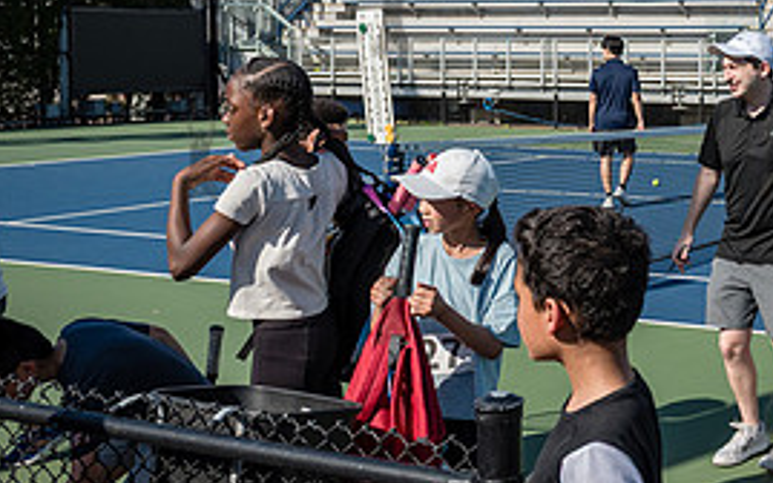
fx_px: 1264
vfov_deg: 21.4
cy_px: 103
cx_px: 873
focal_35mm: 60
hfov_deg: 30.1
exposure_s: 1/1250
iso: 200
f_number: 5
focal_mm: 24
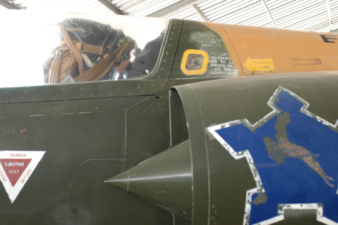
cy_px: 112
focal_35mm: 46
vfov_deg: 28.9
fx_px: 436
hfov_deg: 42.4
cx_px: 169
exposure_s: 1/50
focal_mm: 31
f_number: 3.5
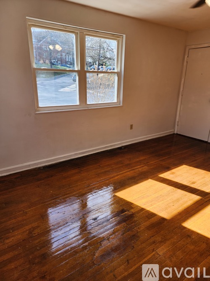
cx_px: 105
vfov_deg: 73.9
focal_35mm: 23
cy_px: 140
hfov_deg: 58.9
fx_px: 186
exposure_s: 1/120
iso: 20
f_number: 1.8
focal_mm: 6.4
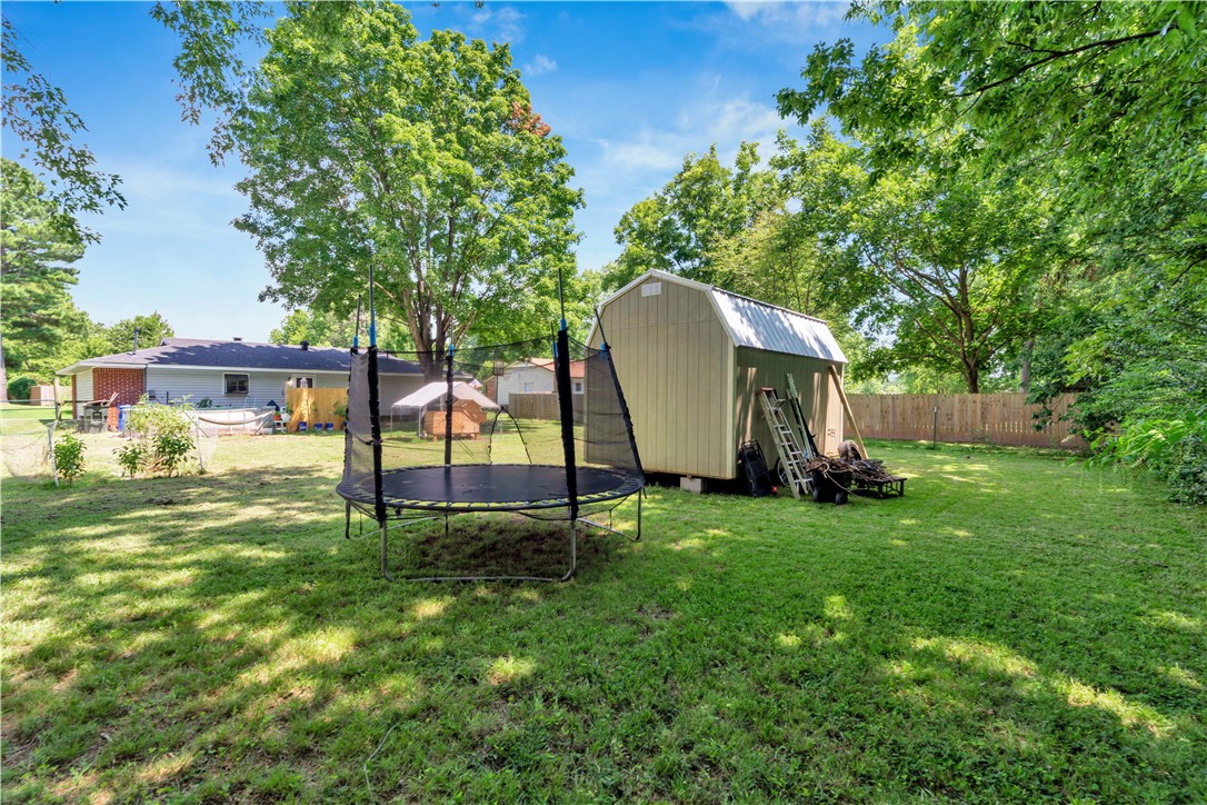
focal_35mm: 16
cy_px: 402
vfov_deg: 73.7
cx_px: 604
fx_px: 536
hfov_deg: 96.7
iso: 100
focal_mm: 16
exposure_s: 1/30
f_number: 7.1
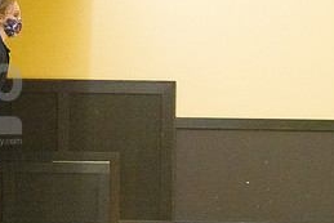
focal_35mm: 206
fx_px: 1912
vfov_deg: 6.7
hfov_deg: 9.9
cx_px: -17
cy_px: 100
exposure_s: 1/1000
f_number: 4.5
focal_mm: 92
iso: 10000
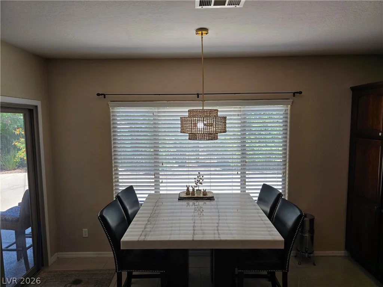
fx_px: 254
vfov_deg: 58.9
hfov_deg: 73.9
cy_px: 144
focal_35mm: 23
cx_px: 192
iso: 16
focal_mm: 6.3
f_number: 1.7
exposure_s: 1/120
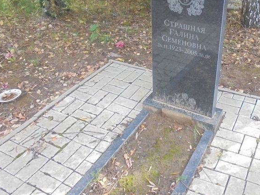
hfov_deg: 49.3
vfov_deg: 38.0
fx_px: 278
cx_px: 173
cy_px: 58
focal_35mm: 37
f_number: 3.5
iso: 500
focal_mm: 4.6
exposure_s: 1/125
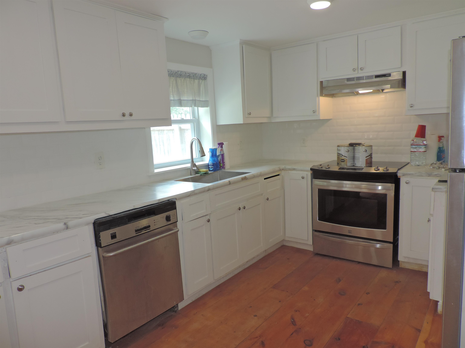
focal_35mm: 24
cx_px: 232
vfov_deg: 56.8
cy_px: 174
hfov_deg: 71.6
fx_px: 322
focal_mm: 4.3
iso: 110
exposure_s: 1/40
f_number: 3
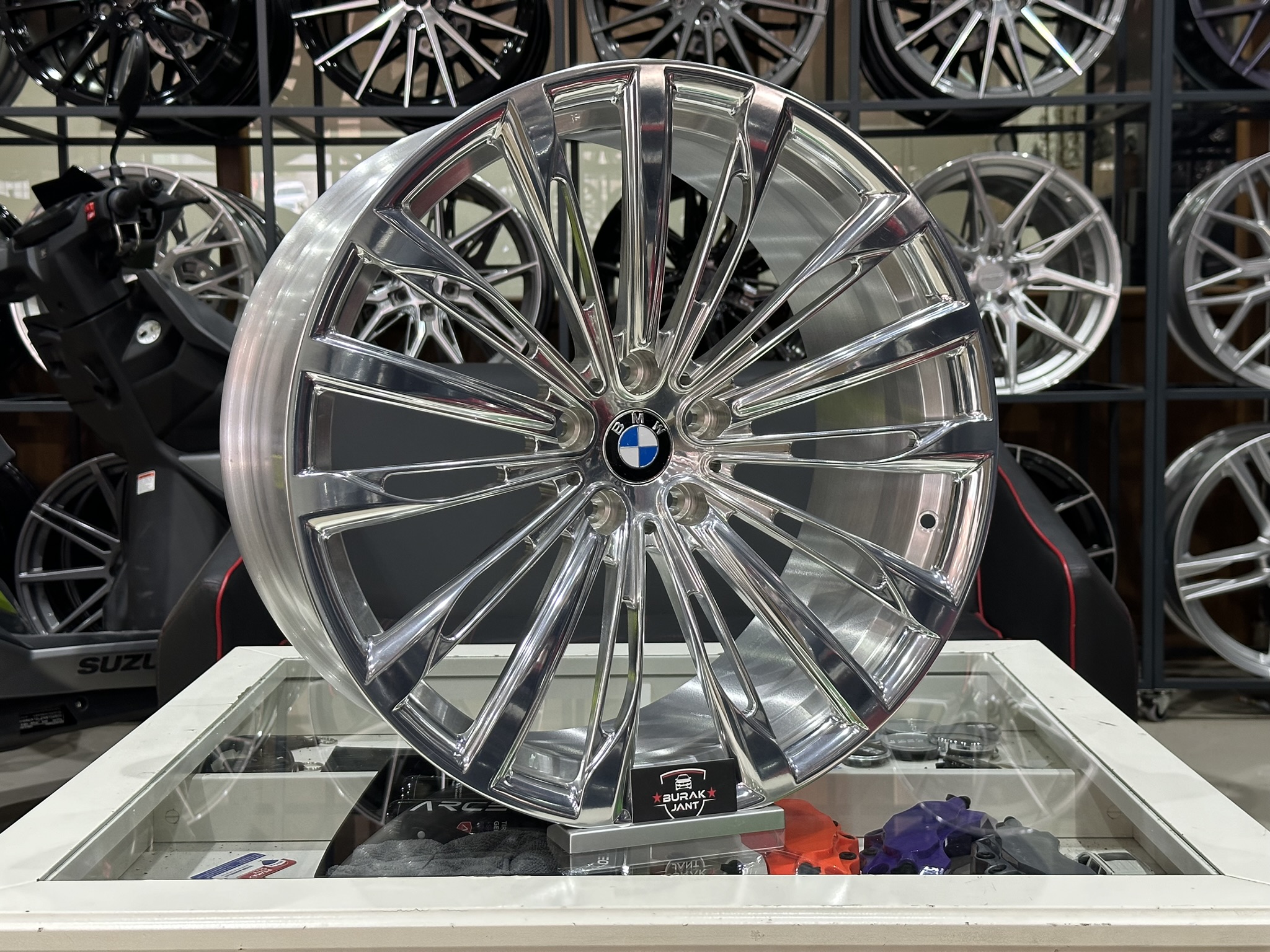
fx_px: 1761
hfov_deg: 39.7
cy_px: 476
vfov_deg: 30.3
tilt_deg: -4.7
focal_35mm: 48
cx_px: 635
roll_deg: +0.7
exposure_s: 1/50
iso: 160
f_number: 1.78
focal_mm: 6.86
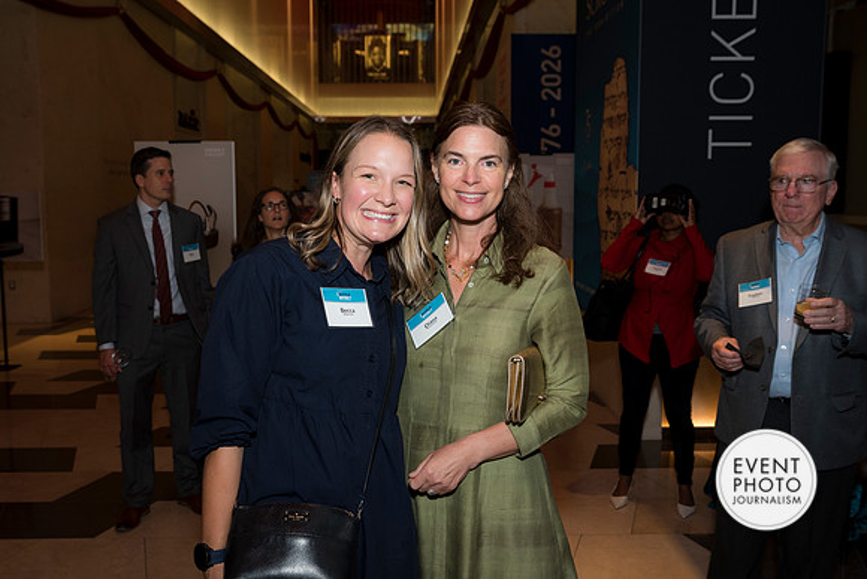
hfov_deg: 54.4
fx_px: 843
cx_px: 434
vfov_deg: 37.9
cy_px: 290
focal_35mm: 35
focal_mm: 35
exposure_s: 1/125
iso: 800
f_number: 5.6
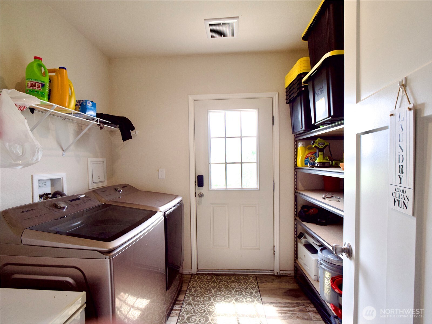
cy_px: 162
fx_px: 200
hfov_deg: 94.5
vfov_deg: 78.1
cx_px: 216
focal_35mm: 16
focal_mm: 8
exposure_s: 1/200
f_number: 4.5
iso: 400
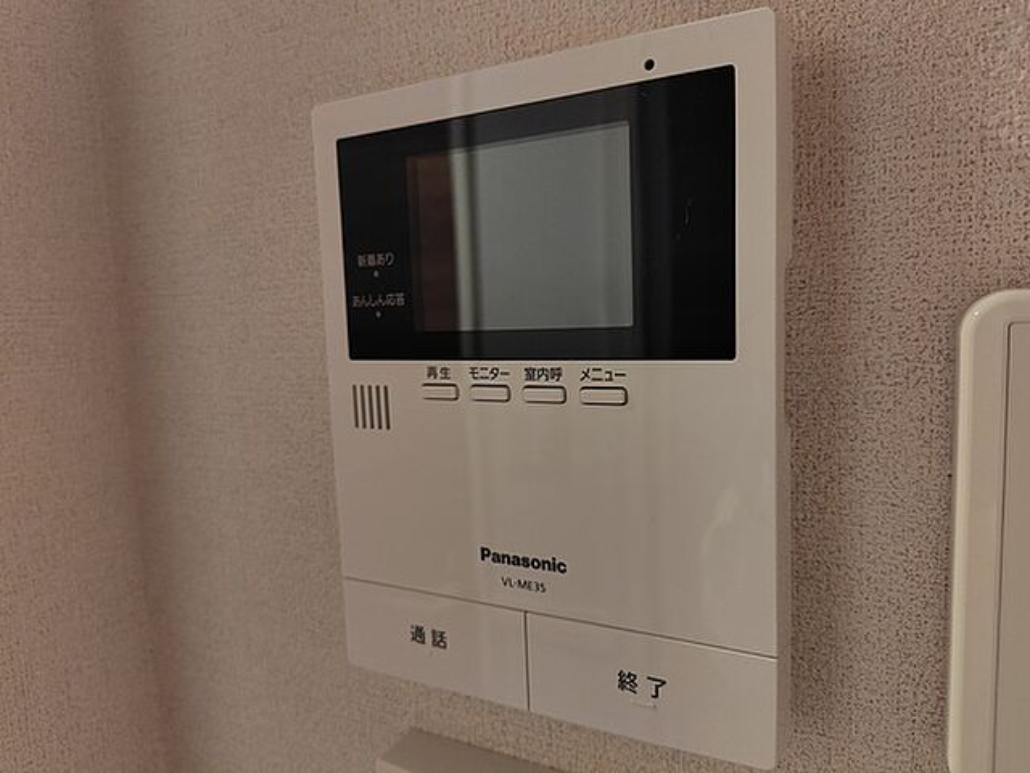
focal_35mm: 23
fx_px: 684
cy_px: 386
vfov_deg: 58.9
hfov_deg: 73.9
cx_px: 515
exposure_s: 1/60
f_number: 1.9
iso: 1582
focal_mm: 5.6
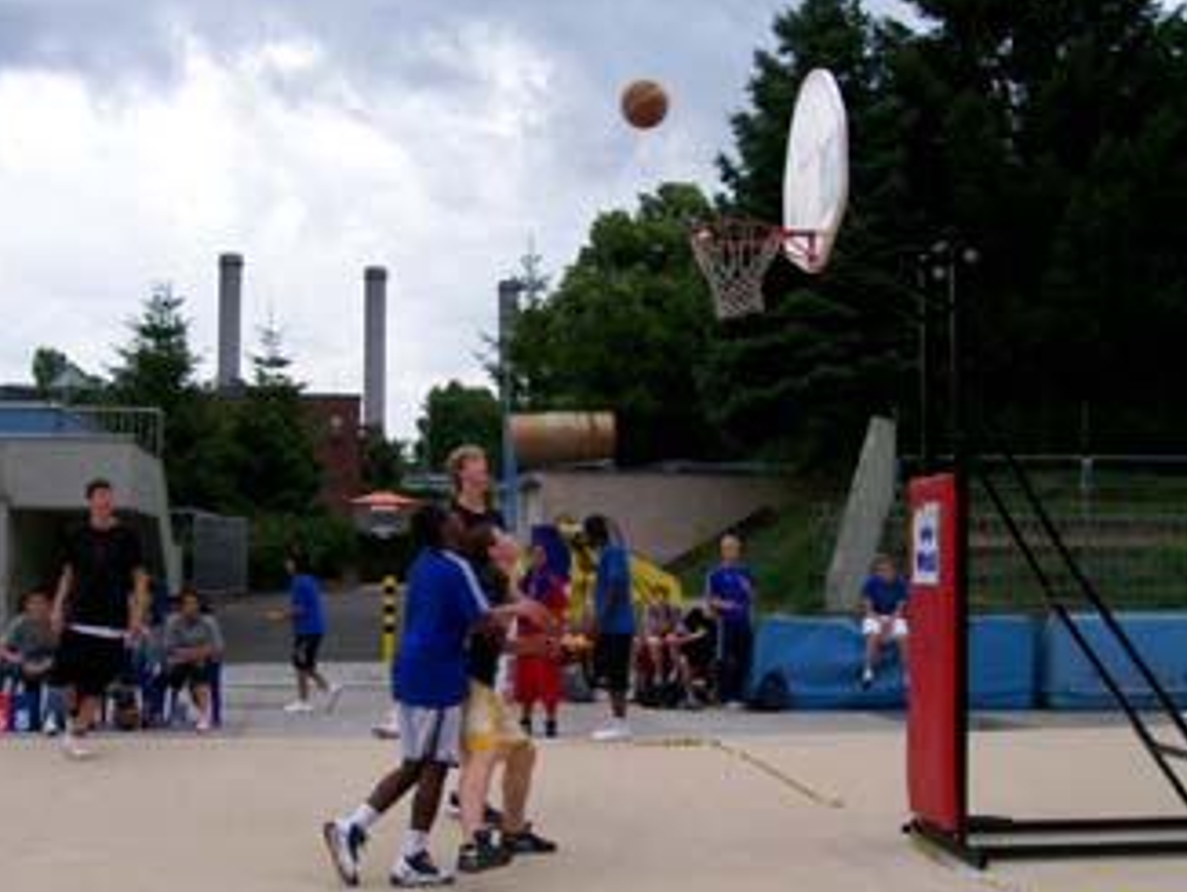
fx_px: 1613
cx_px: 550
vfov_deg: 30.9
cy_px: 492
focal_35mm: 47
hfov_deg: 40.4
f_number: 5.1
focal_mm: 5.6
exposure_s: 1/348
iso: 80
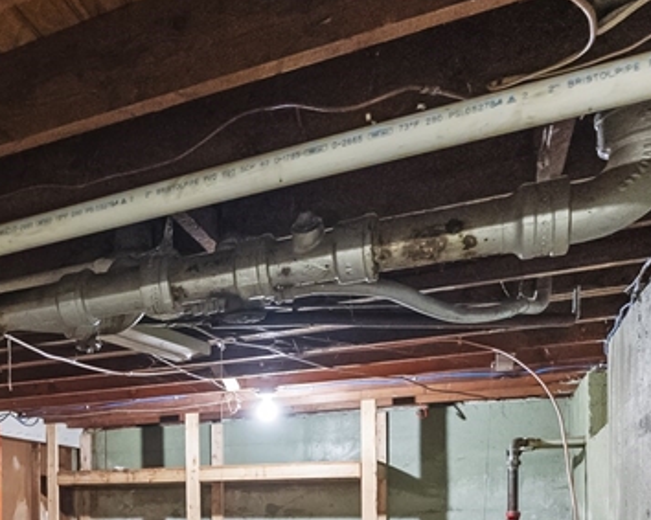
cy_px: 553
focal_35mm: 38
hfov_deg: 41.1
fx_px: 732
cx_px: -17
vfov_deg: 34.5
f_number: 5.6
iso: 4000
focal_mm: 14
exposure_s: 1/20
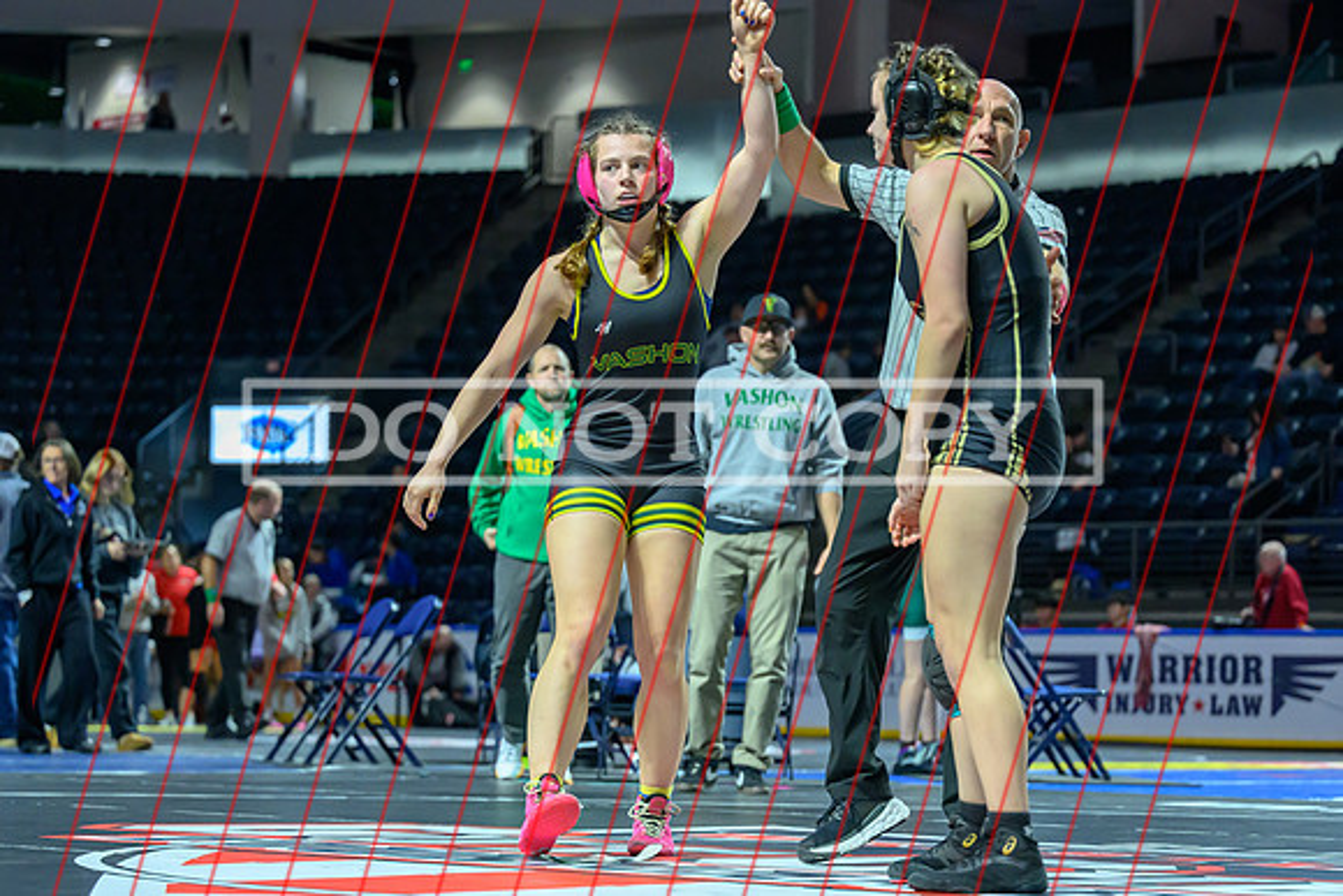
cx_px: 680
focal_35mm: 94
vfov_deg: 14.6
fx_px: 3499
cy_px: 593
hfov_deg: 21.7
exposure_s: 1/640
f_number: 2.8
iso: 4000
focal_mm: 70
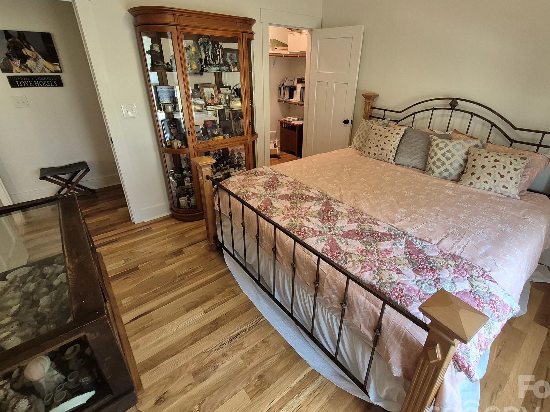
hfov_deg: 94.5
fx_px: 254
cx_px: 285
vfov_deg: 77.9
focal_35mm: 16
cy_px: 187
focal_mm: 1.74
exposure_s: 1/60
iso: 200
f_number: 2.2
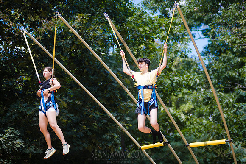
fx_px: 894
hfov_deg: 15.7
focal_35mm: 131
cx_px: 153
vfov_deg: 10.5
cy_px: 91
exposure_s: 1/1250
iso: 200
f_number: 2.8
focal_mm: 105
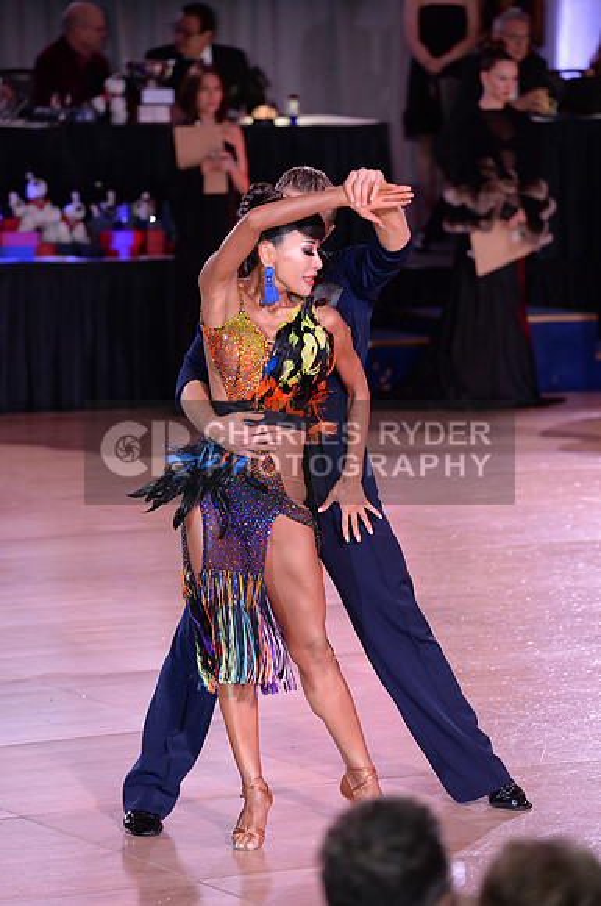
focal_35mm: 200
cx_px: 300
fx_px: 5023
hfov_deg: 6.8
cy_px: 453
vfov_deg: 10.3
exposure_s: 1/250
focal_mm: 200
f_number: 5
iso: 2000
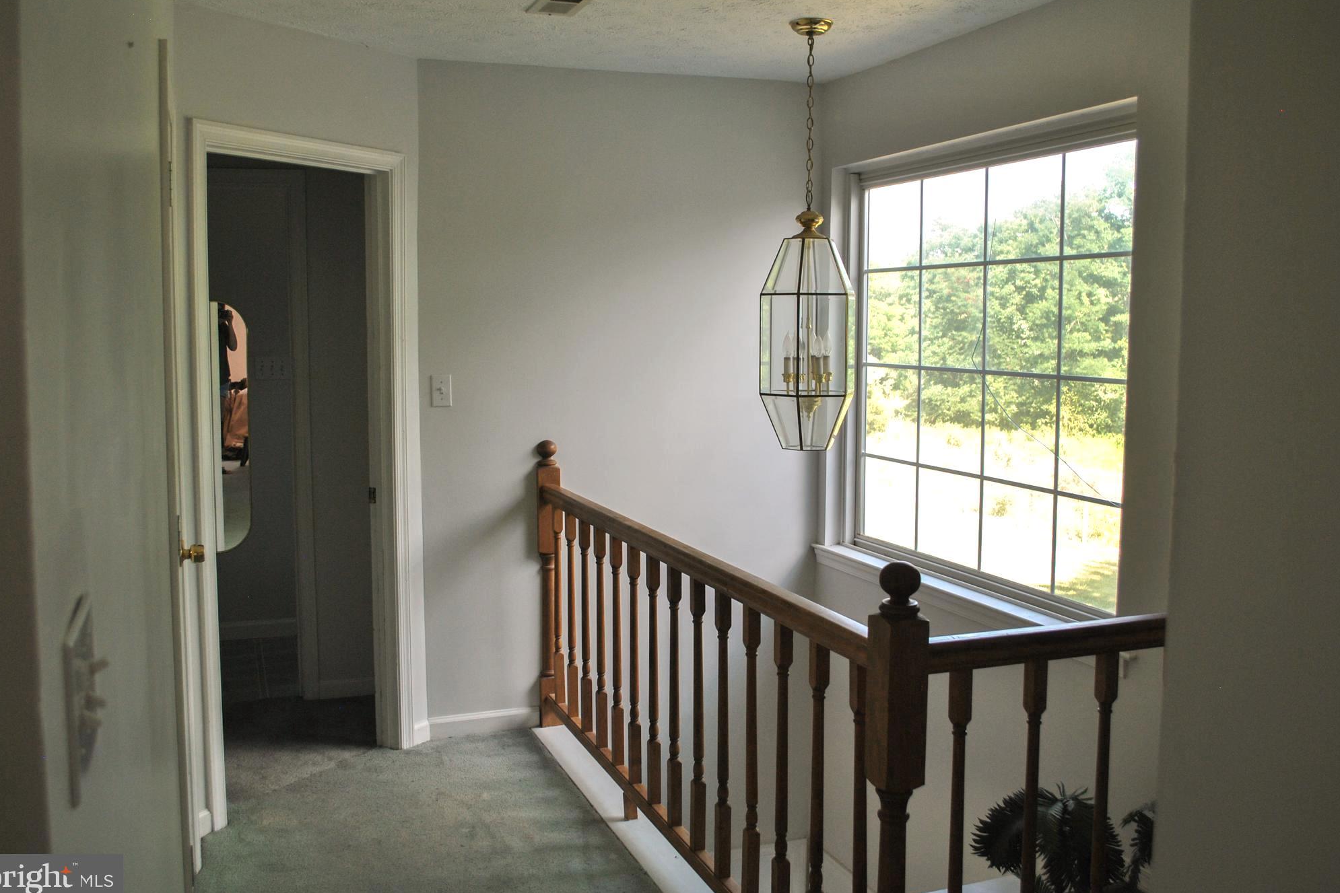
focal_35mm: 34
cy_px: 442
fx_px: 1266
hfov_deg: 55.8
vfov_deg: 38.9
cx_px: 663
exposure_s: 1/100
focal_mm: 22
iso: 200
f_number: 5
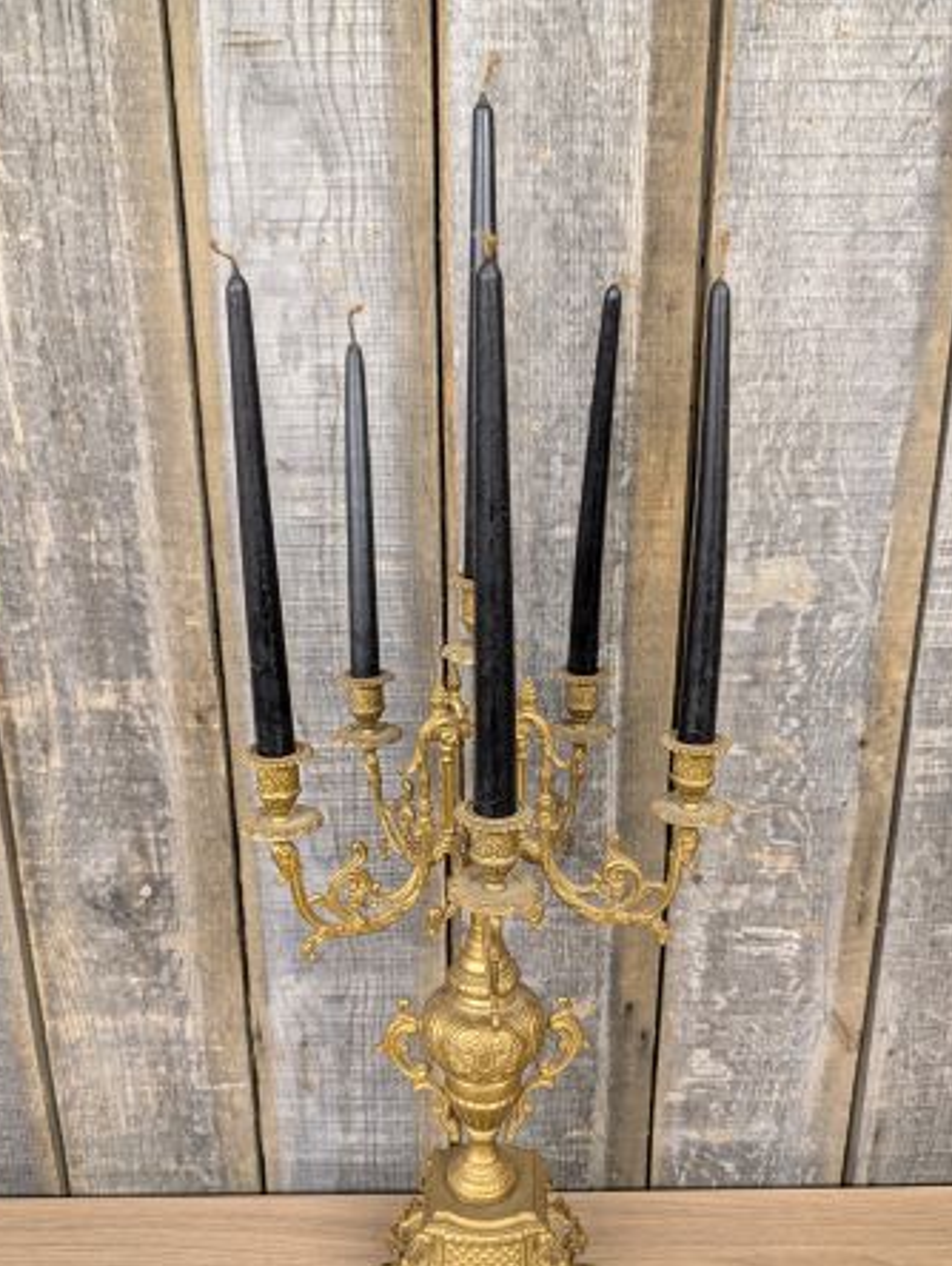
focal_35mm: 27
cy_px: 707
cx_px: 493
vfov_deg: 65.1
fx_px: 988
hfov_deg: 51.4
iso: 506
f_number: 1.68
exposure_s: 1/24
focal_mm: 6.9
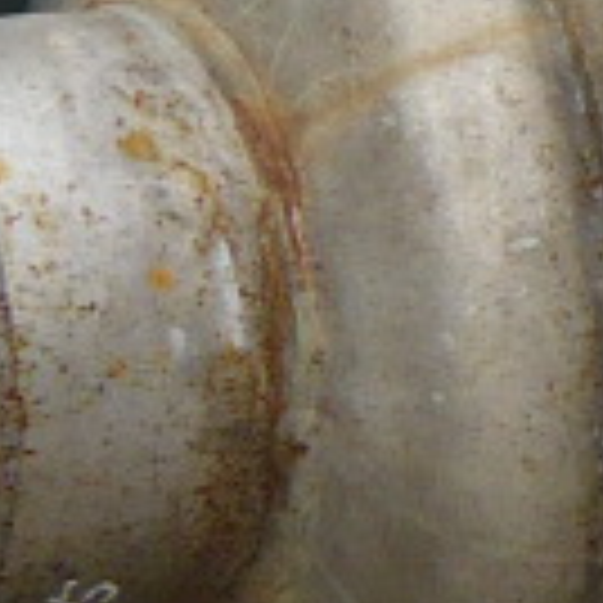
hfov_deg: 6.5
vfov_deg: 7.2
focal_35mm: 244
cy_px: 414
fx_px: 4809
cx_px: 1854
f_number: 2.8
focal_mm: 4.6
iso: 100
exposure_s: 1/320
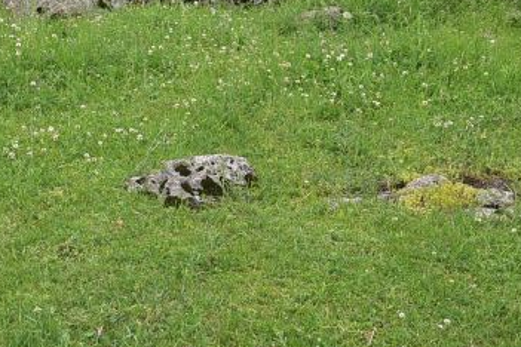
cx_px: 150
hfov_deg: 11.1
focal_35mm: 185
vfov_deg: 7.3
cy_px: -198
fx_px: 2677
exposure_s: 1/125
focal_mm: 50
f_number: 7.1
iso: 160
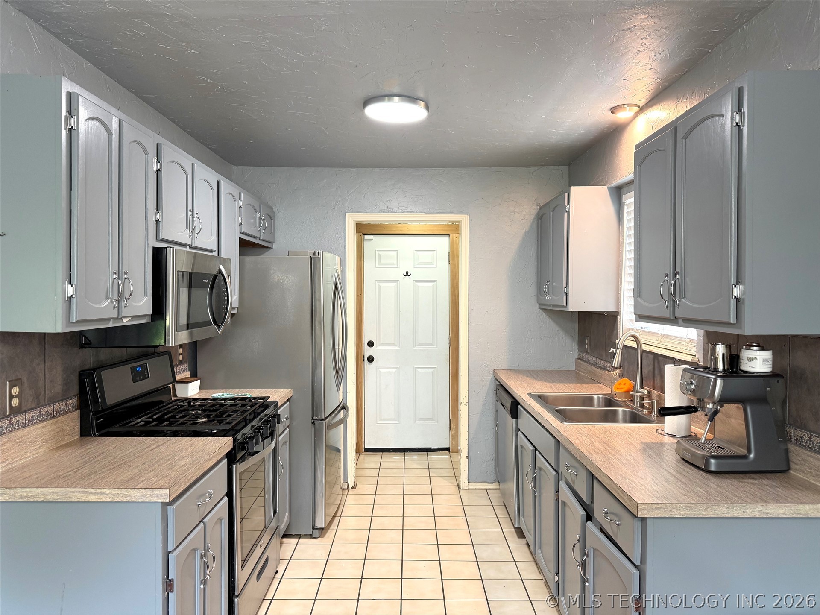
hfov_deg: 71.6
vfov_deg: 56.8
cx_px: 410
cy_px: 308
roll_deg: +0.0
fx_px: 569
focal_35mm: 24
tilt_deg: -1.5
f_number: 1.78
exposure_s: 1/60
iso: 200
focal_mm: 6.76
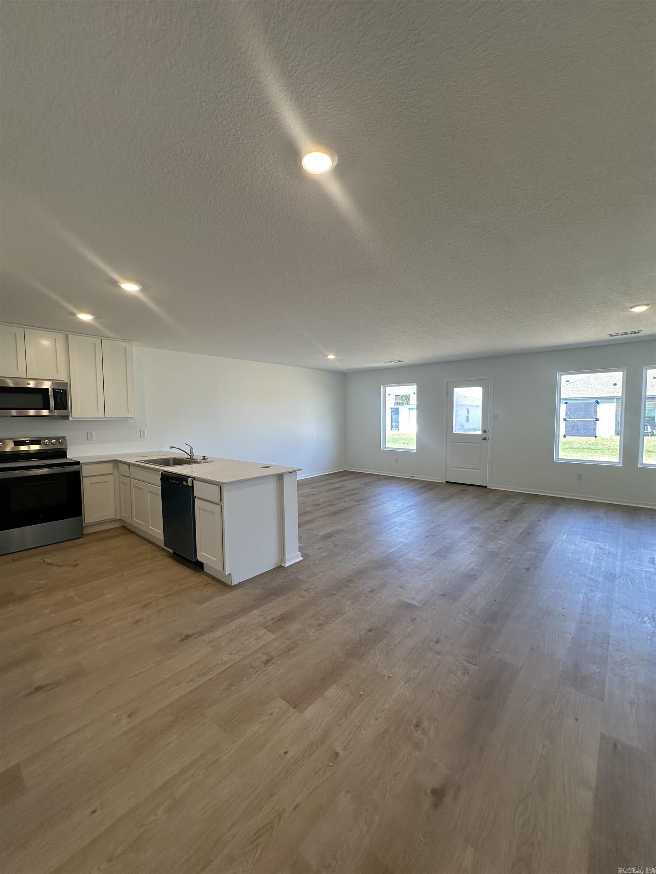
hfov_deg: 85.7
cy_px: 437
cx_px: 328
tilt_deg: -4.0
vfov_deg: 102.1
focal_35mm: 14
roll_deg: -0.4
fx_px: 354
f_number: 2.2
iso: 100
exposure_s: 1/120
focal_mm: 2.22
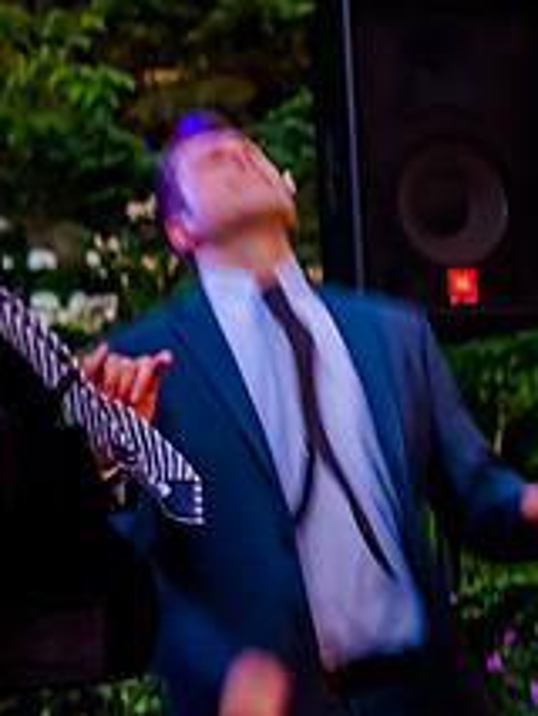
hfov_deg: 9.2
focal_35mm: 162
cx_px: 195
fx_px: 3354
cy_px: 543
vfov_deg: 12.2
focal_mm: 62
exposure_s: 1/50
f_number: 4
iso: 6400
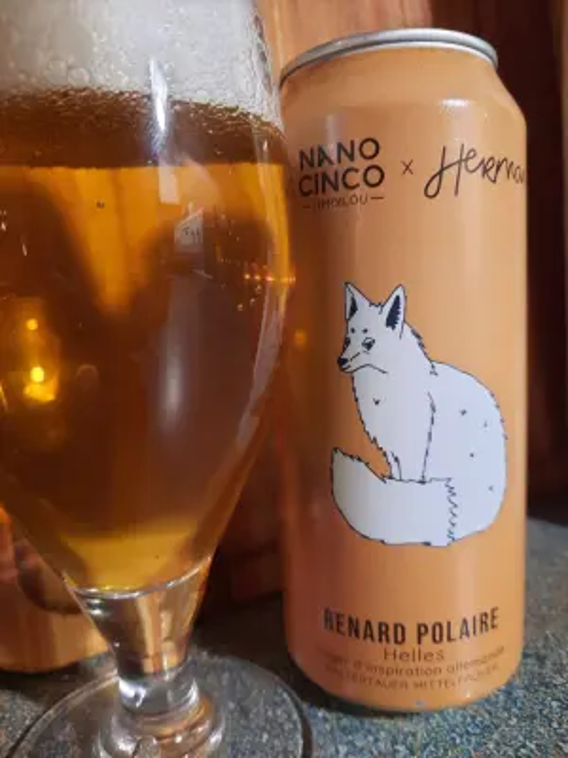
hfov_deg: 54.9
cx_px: 284
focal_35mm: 25
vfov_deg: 69.4
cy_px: 379
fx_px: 547
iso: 320
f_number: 2
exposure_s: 1/30
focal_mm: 4.6
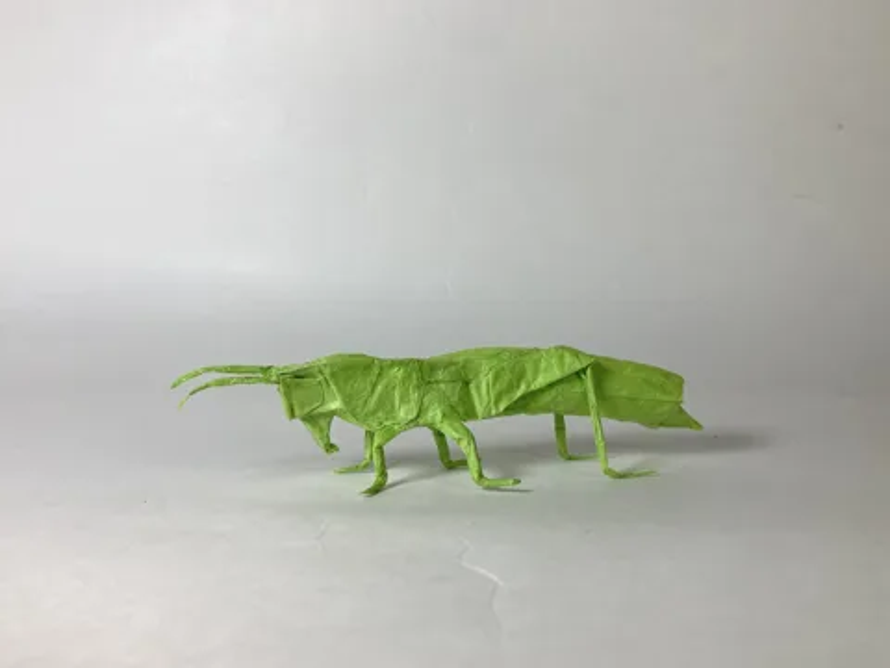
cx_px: 445
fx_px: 720
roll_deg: +0.7
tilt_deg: -7.1
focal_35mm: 28
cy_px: 334
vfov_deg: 49.7
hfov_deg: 63.4
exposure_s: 1/82
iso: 25
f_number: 1.8
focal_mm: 3.99
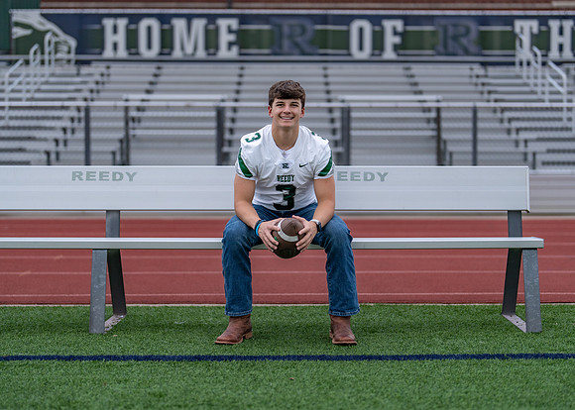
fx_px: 1002
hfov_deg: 32.0
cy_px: 191
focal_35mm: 61
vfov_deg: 23.1
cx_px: 298
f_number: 1.2
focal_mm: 50
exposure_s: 1/800
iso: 320
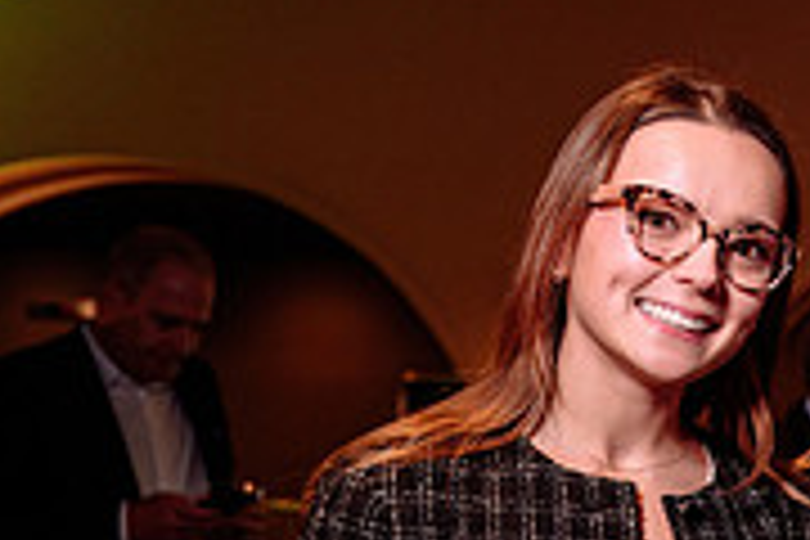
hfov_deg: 16.4
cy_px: 609
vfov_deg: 11.7
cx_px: 1182
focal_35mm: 115
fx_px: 2587
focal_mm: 33.5
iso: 1000
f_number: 4
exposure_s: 1/60
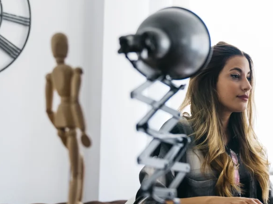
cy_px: 117
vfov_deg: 21.6
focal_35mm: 68
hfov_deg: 27.8
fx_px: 536
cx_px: 229
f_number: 2.8
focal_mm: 40
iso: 400
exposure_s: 1/40
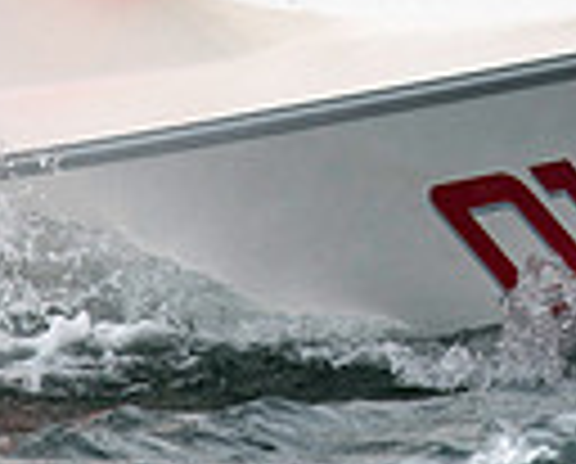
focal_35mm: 1986
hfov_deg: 1.0
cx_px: 531
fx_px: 33934
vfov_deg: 0.8
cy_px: -291
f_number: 4
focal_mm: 300
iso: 250
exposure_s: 1/3200
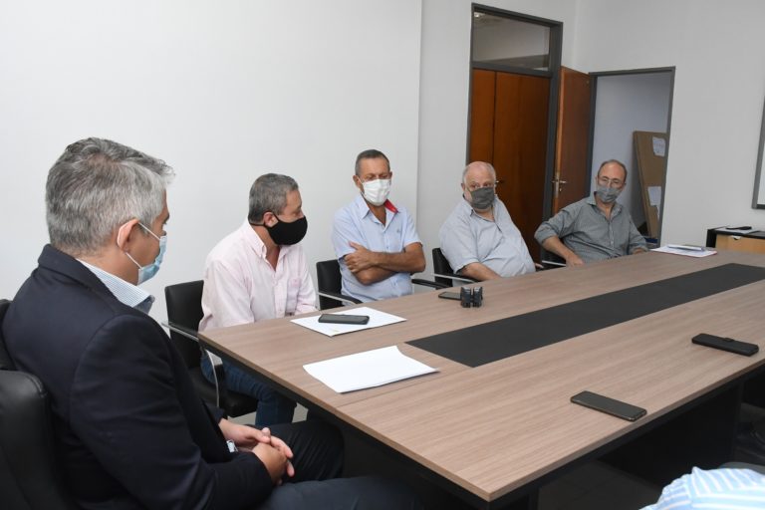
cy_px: 255
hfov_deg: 61.9
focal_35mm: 30
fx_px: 637
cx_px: 382
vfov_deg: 43.6
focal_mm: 20
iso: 3200
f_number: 8
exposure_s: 1/200
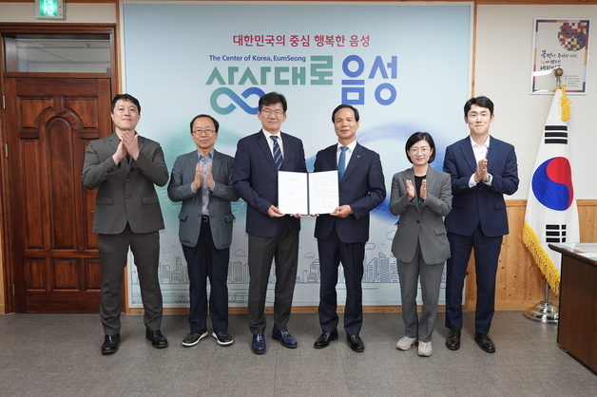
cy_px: 198
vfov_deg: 43.6
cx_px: 298
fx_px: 497
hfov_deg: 62.0
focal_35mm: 30
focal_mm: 30
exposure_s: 1/250
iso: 3200
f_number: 4
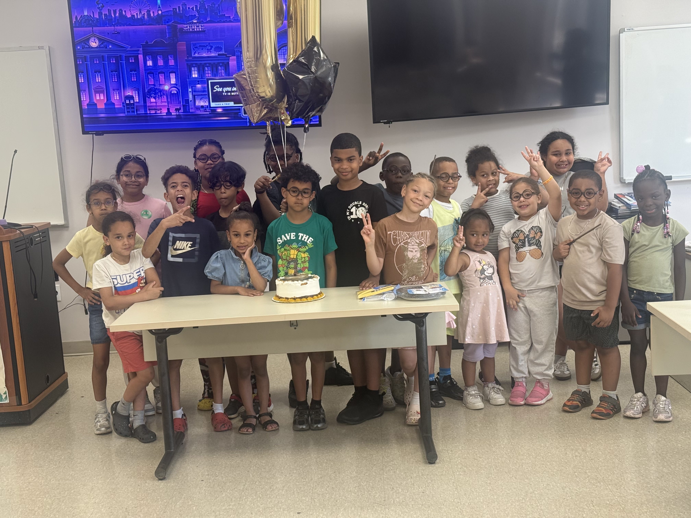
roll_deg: +3.4
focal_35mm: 48
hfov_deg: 39.7
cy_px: 259
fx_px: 958
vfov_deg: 30.3
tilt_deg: -8.9
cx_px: 346
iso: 100
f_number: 1.78
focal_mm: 6.76
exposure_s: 1/120
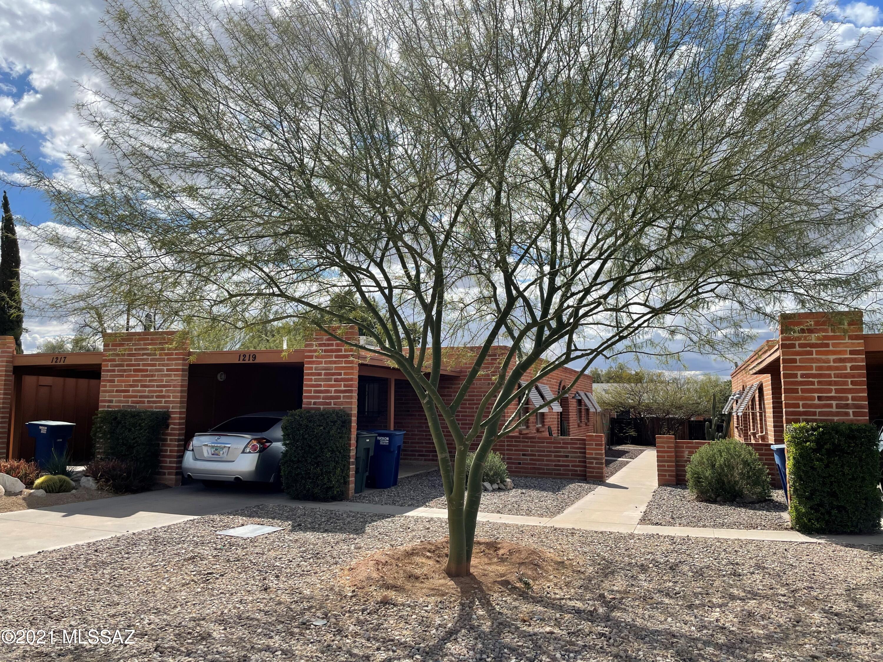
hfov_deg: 67.3
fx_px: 663
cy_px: 331
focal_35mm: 26
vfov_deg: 53.1
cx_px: 442
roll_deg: +0.0
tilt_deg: +7.6
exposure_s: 1/4651
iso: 32
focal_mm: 4.2
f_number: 1.6
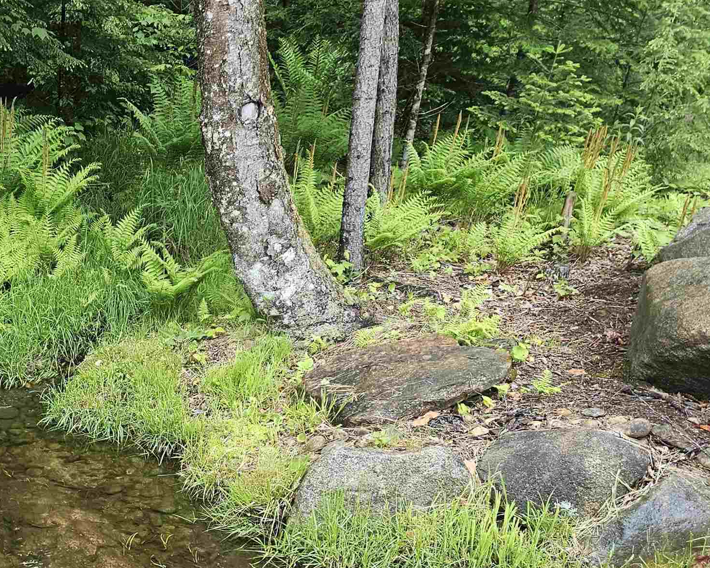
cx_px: -4
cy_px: 470
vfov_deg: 31.1
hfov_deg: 35.6
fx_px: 988
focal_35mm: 47
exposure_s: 1/180
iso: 200
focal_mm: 5.4
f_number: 1.8
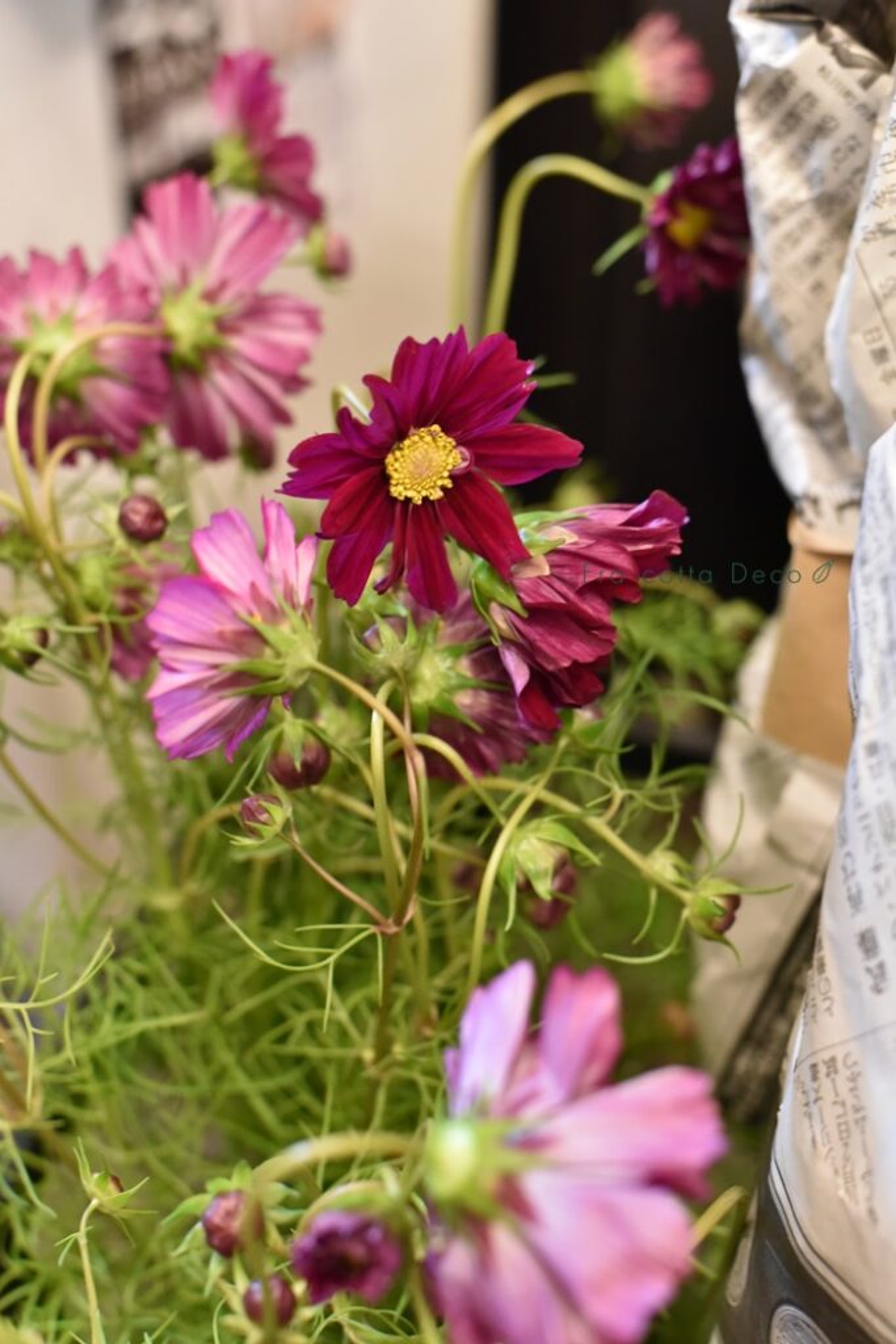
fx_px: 1866
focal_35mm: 50
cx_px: 448
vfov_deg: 39.6
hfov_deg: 27.0
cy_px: 672
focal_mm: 50
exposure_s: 1/30
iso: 6400
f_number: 3.5
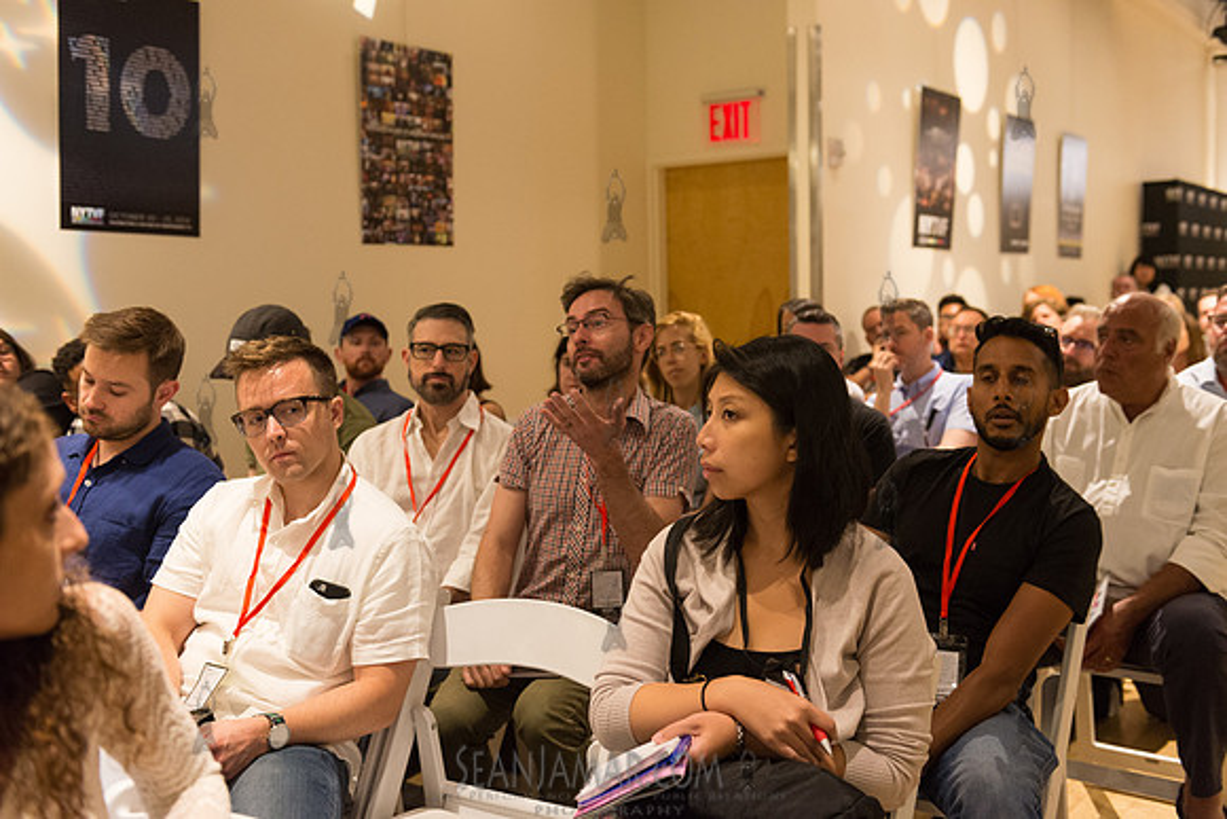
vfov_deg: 35.1
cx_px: 614
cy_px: 410
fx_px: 1295
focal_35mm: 38
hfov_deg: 50.7
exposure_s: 1/125
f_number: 3.5
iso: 3200
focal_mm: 38
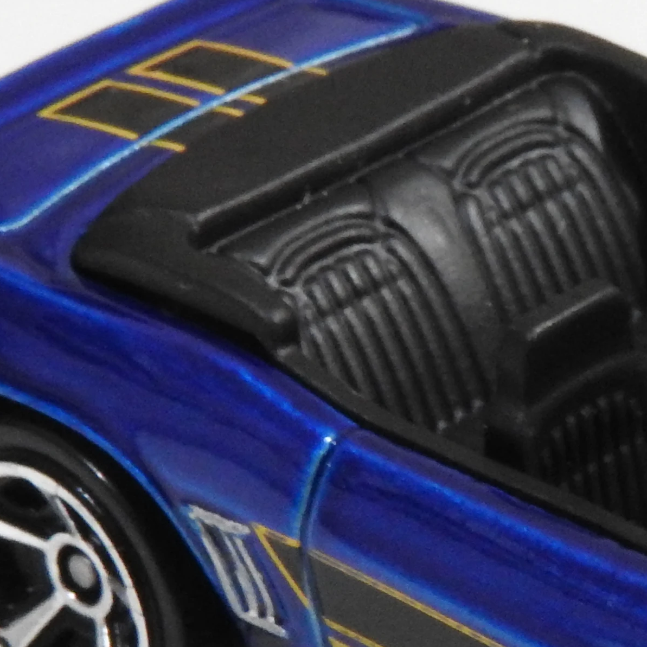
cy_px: 581
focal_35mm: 239
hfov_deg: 7.2
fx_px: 5054
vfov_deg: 7.3
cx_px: 841
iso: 800
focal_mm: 12.5
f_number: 8
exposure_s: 1/6
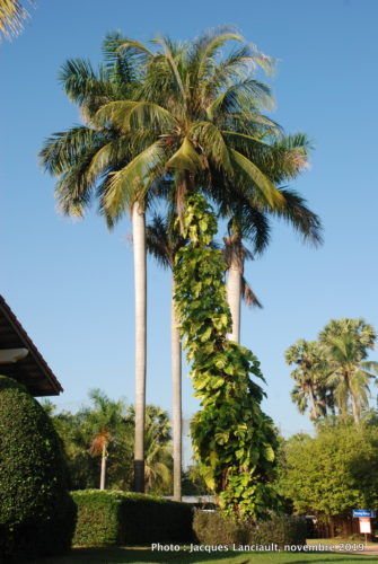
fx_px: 730
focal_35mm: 46
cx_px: 189
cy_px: 282
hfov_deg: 29.0
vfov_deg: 42.3
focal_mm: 31
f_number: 11
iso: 200
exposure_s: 1/160
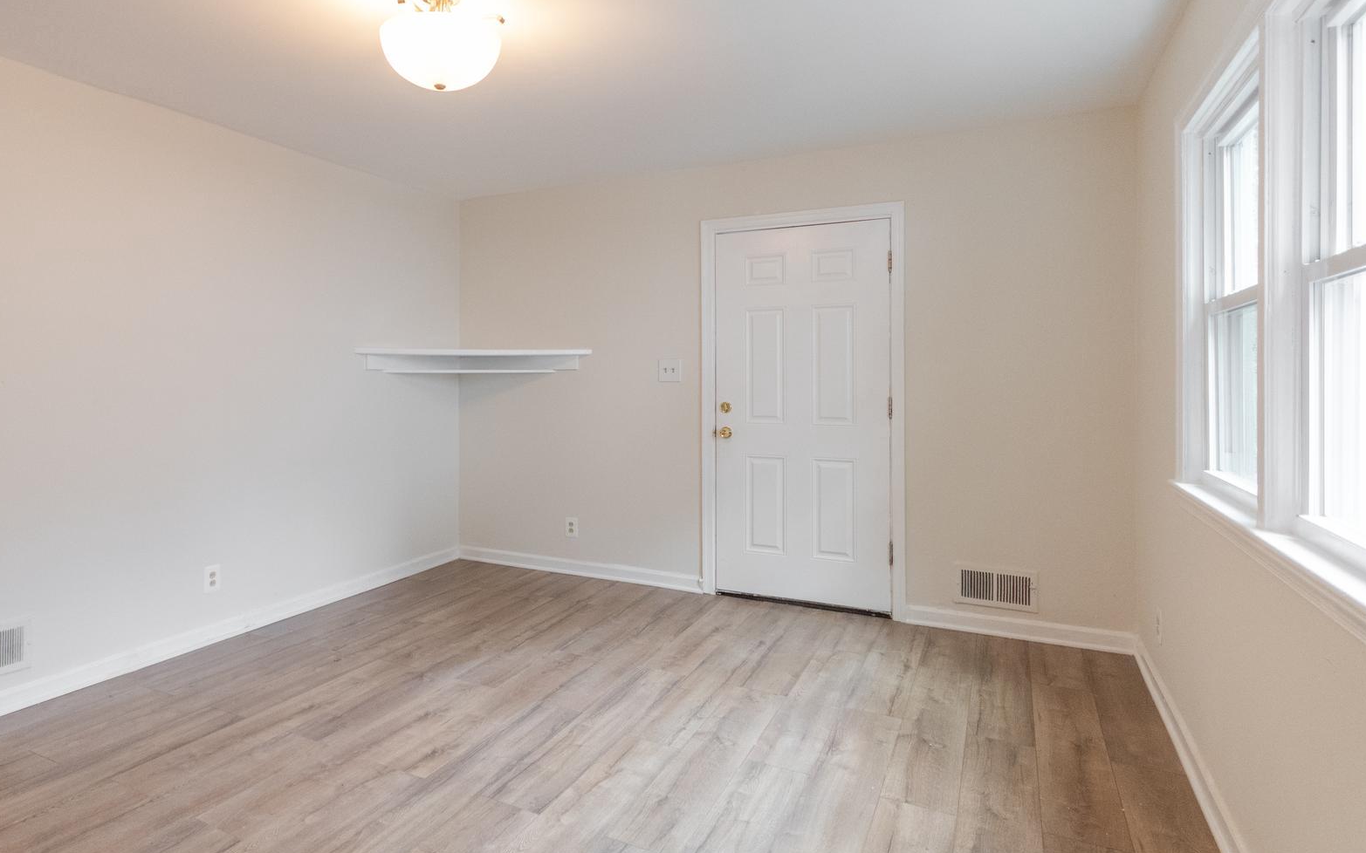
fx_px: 745
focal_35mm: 20
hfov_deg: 83.9
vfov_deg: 59.2
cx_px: 538
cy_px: 341
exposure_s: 1/160
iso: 1250
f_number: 4
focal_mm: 10
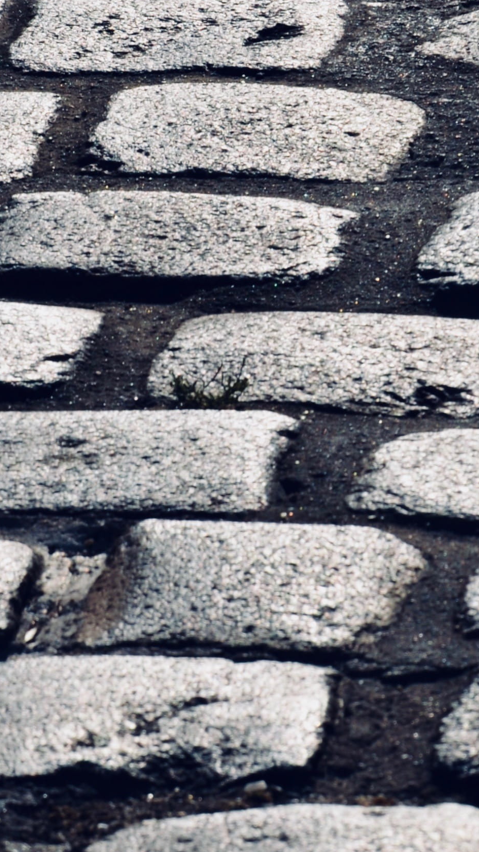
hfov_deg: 2.5
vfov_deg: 4.4
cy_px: 825
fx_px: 11080
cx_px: 773
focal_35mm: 491
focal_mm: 105
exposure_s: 1/400
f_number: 10
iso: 100
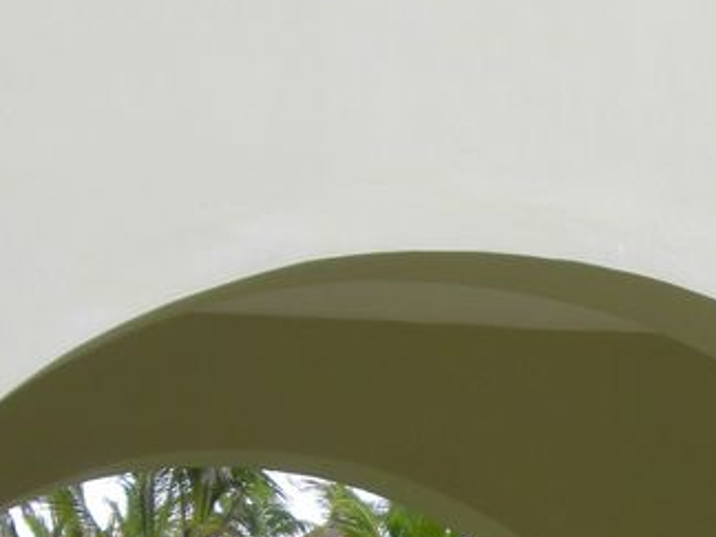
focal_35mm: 120
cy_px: 639
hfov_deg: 16.1
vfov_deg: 12.1
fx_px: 2482
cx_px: 689
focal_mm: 6.2
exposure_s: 1/320
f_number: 2.7
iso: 64
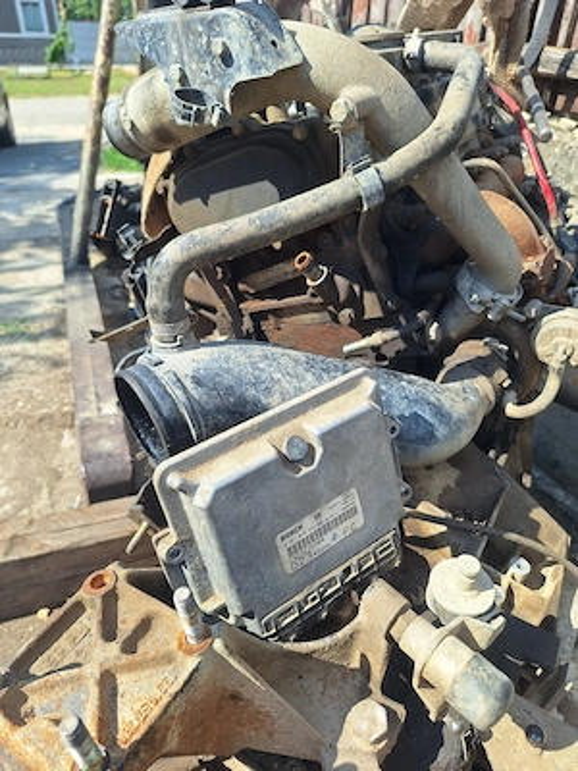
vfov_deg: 73.9
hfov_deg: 58.9
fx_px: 512
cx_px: 289
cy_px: 386
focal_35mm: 23
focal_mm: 5.54
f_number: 1.8
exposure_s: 1/1429
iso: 40
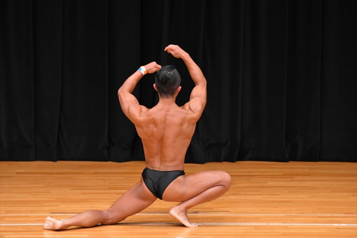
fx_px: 3420
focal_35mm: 345
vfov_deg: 4.0
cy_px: 119
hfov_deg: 6.0
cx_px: 178
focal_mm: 230
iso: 4000
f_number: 5.6
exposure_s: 1/400
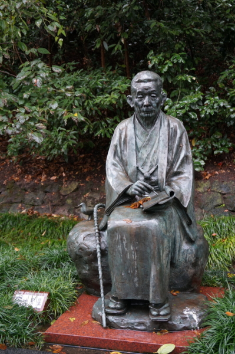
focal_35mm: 39
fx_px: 383
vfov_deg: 49.6
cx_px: 118
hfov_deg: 34.2
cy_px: 177
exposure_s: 1/60
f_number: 4.5
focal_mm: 26
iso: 400
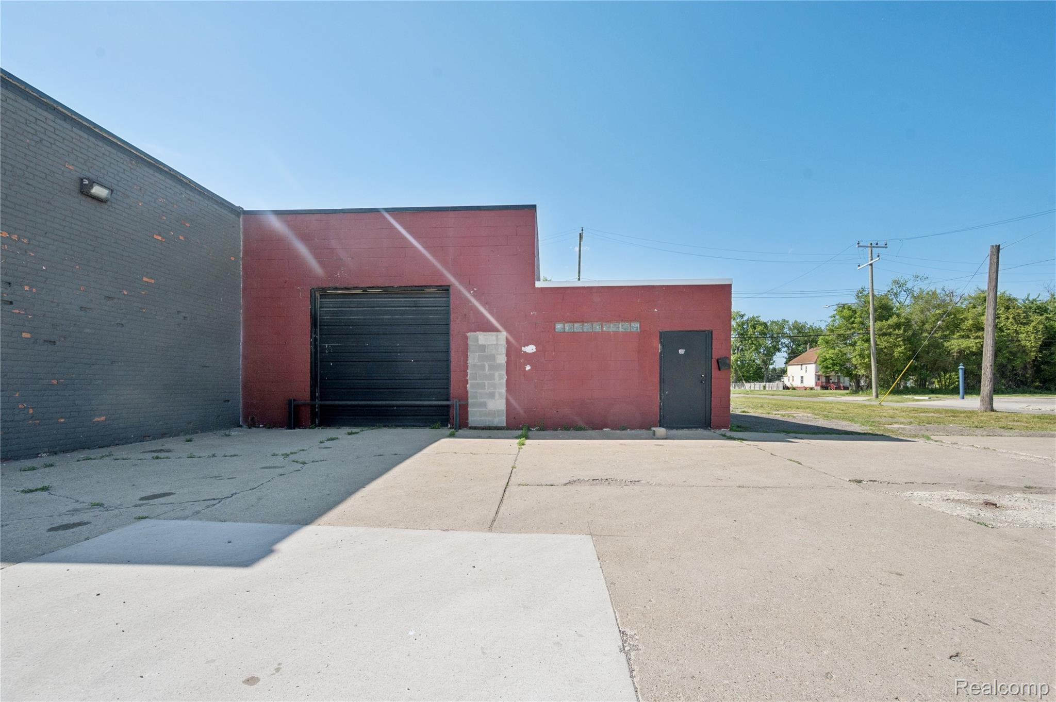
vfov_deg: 81.1
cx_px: 528
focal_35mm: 14
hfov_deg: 104.3
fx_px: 410
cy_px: 351
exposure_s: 1/2000
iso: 800
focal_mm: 14
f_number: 8
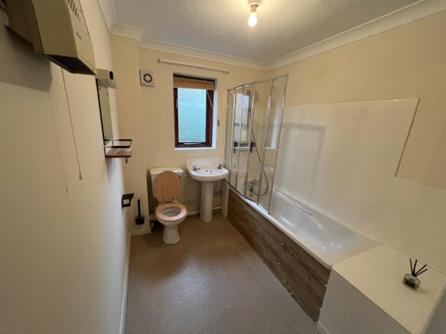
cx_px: 223
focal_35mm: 13
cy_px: 167
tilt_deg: -15.1
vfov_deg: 89.9
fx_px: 167
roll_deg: -2.4
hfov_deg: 106.2
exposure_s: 1/50
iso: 200
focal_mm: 1.57
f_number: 1.8
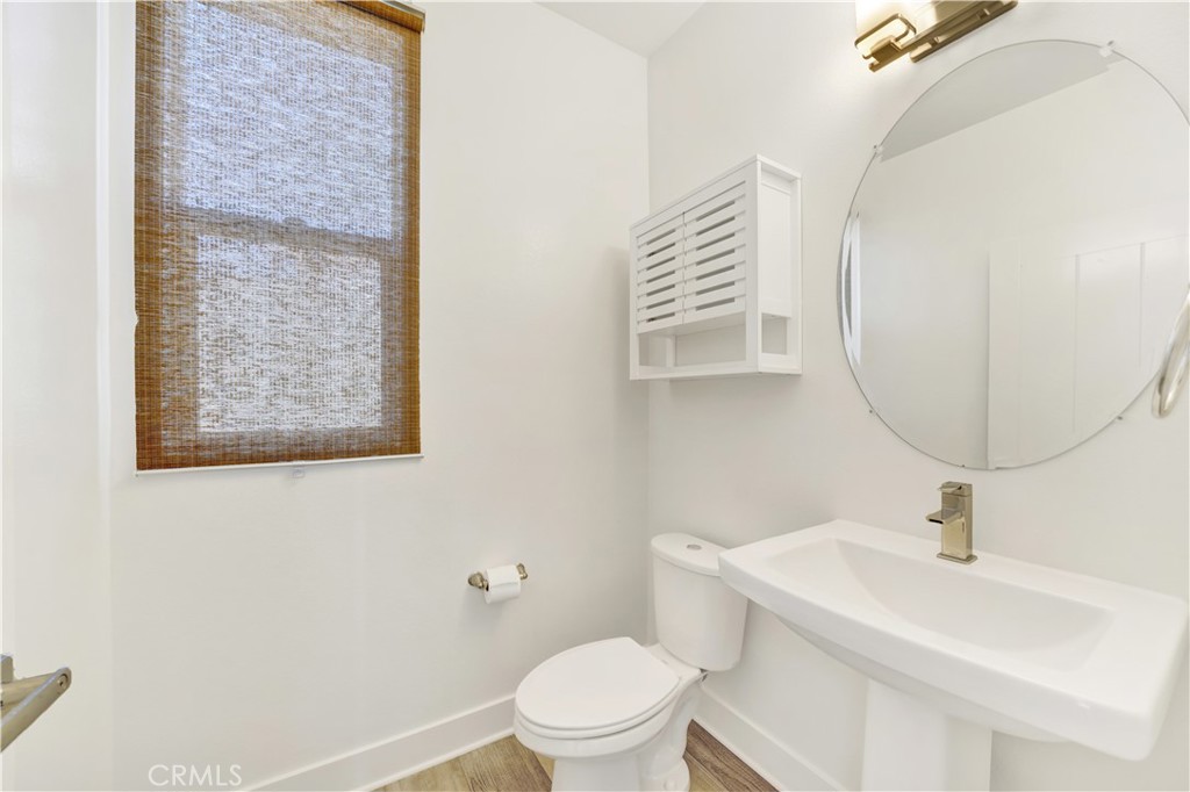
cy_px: 396
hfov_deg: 112.6
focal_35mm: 12
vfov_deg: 90.0
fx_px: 397
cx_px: 595
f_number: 7.1
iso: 400
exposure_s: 1/13
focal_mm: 12
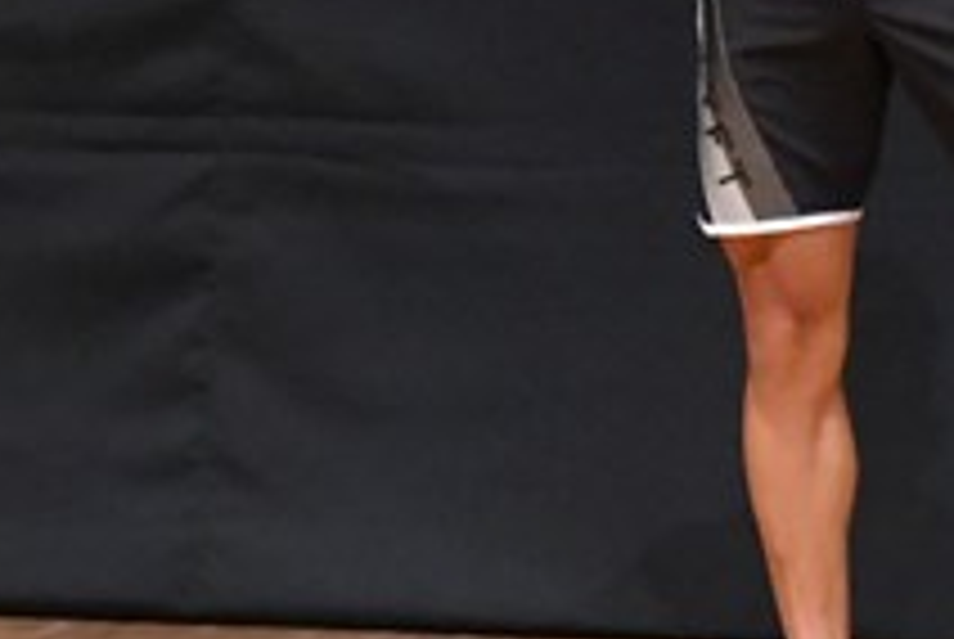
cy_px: 90
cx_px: 592
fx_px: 27571
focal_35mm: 1039
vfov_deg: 1.3
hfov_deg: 2.0
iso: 8000
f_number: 5.6
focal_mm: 190
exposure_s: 1/400
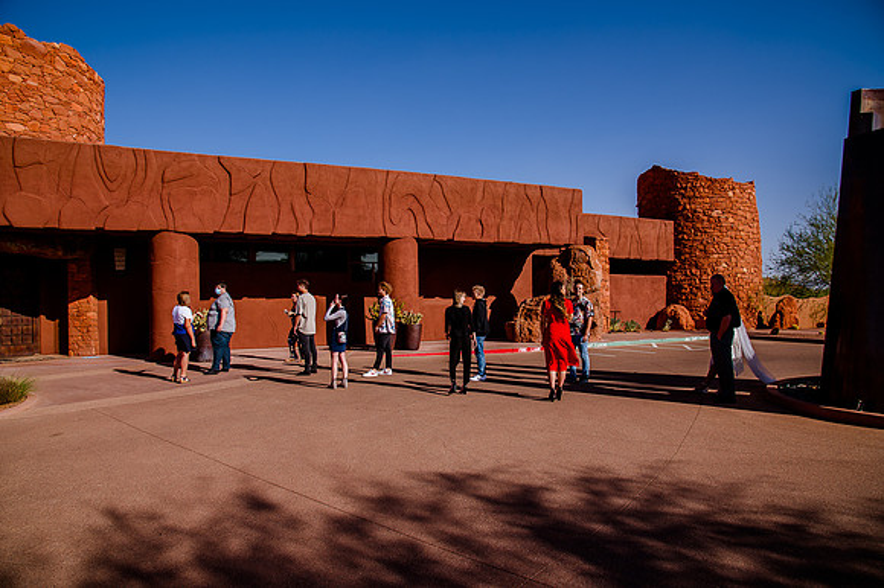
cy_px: 294
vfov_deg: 53.0
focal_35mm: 24
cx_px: 442
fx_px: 590
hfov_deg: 73.7
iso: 125
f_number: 10
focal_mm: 24
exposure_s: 1/250
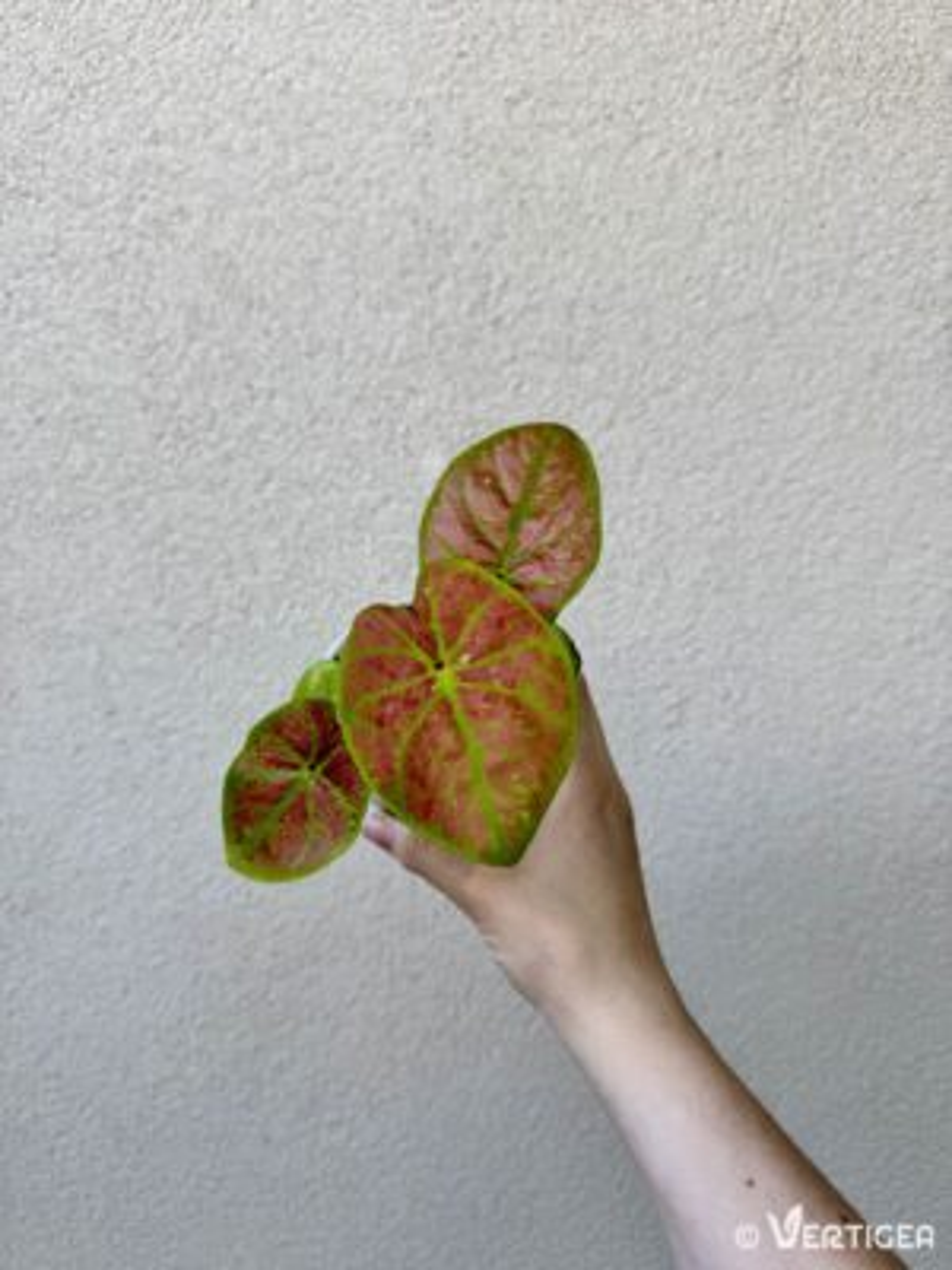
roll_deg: -1.8
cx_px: 476
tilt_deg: -5.1
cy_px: 635
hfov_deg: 56.8
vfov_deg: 71.6
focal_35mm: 24
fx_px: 880
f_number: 1.78
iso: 64
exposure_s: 1/248
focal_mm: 6.76
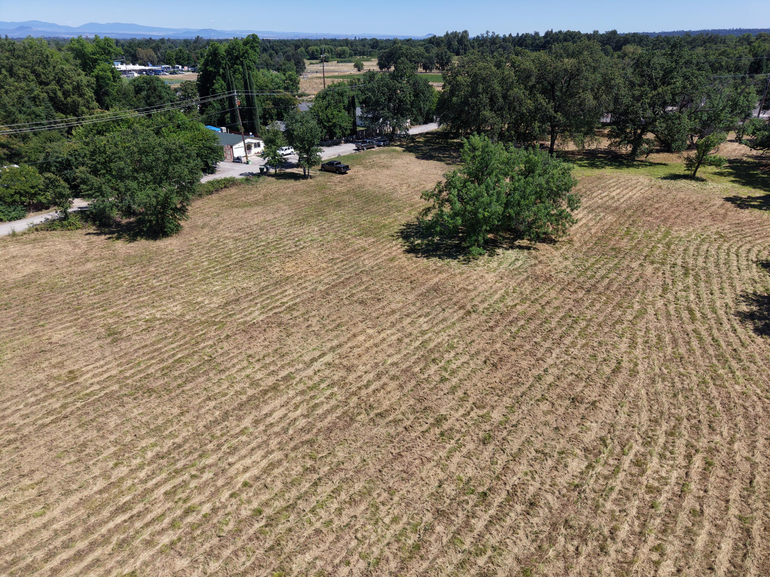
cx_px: 385
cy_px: 288
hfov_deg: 73.9
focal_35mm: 23
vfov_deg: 58.9
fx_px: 512
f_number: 1.8
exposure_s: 1/5000
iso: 170
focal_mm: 8.67
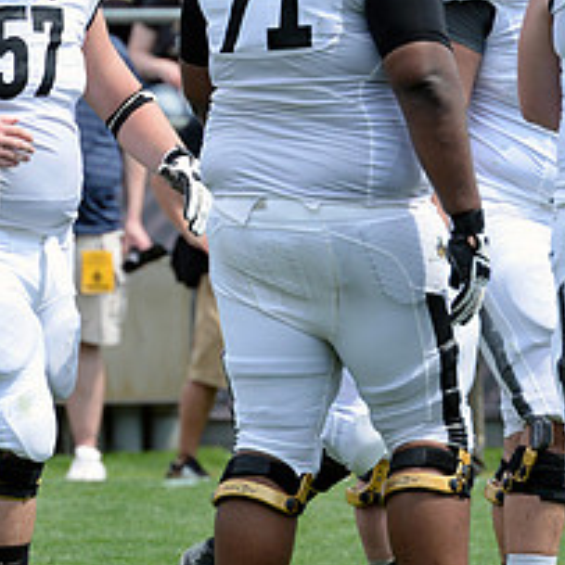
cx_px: 309
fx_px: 12557
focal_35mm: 680
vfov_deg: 2.6
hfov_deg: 2.6
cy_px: 235
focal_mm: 280
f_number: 7.1
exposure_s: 1/1600
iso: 500
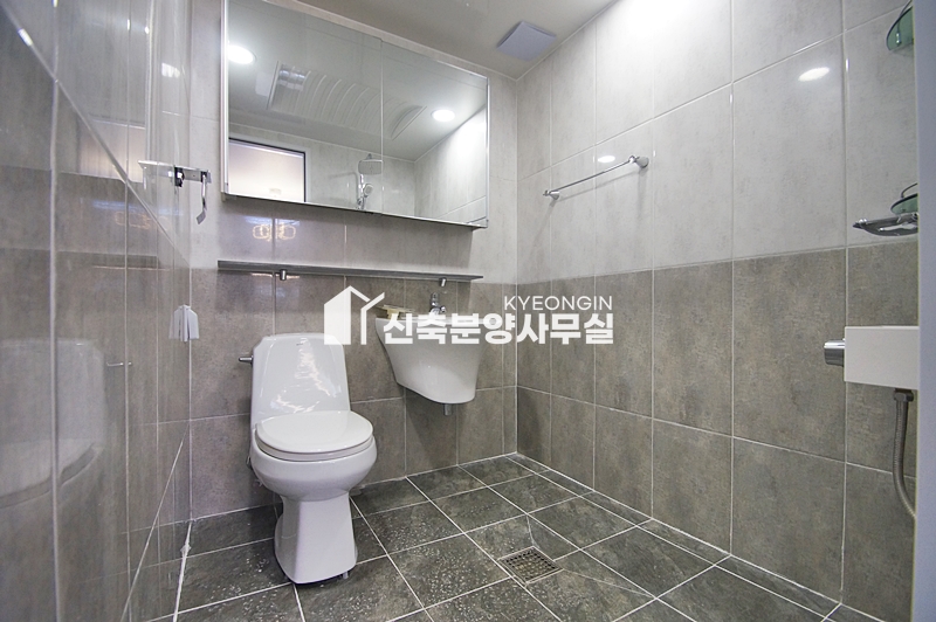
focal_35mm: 16
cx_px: 468
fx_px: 429
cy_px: 311
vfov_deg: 72.0
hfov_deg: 95.0
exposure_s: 1/100
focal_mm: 11
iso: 800
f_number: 3.5
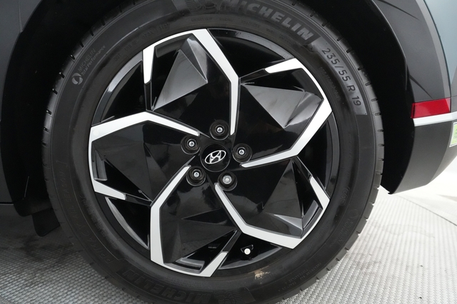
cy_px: 152
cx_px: 228
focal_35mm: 27
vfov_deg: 47.9
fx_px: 343
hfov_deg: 67.4
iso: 16000
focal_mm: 27
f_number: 4.5
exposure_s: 1/250
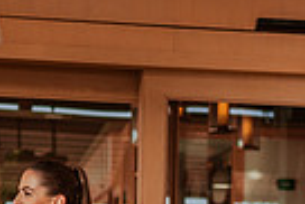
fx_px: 1264
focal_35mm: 149
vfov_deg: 8.9
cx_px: 238
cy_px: 362
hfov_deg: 13.7
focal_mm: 35
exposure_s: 1/1250
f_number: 1.8
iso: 100
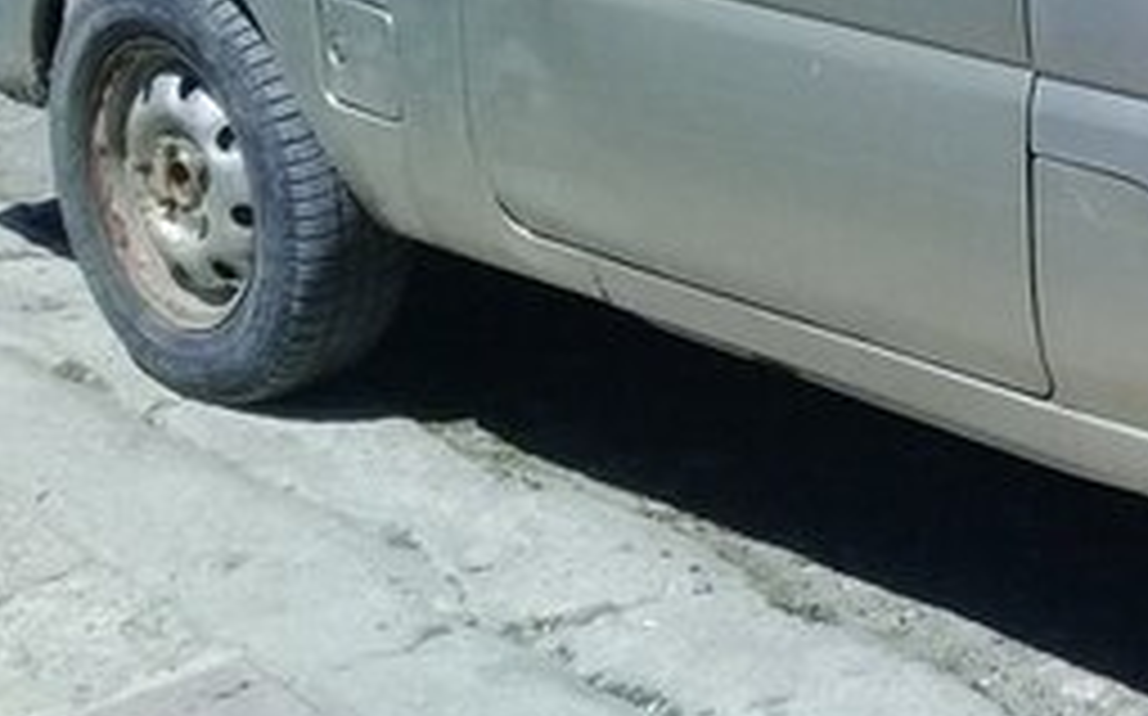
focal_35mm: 85
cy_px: -88
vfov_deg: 14.9
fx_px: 2658
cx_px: 1409
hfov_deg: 22.3
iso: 50
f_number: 2.2
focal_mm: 3.3
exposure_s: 1/1522
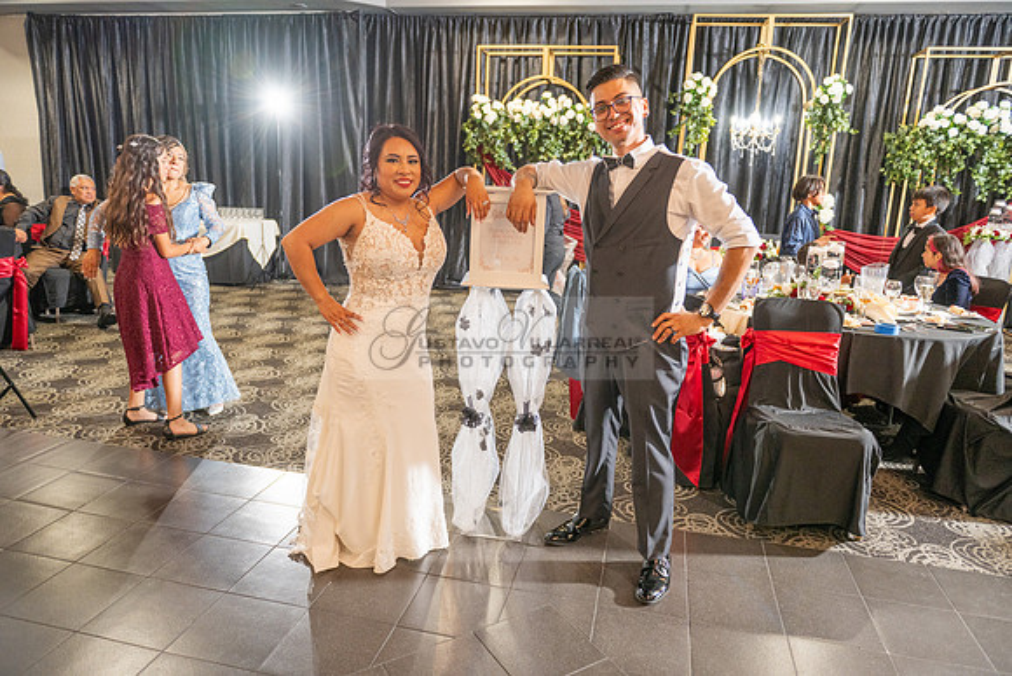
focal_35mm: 24
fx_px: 675
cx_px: 506
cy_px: 338
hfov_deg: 73.7
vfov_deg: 53.2
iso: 800
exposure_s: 1/125
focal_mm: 24
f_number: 2.8
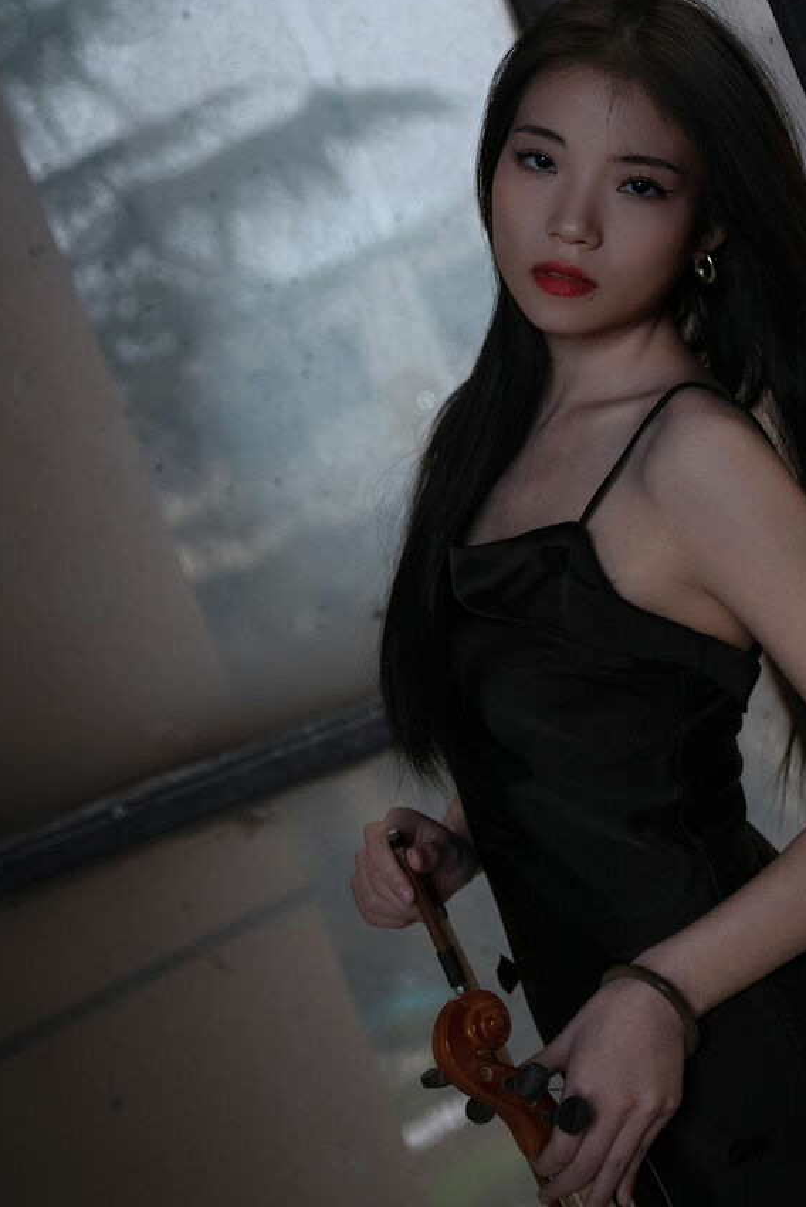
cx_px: 555
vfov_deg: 27.2
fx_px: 2483
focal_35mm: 74
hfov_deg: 18.4
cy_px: 429
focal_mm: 40
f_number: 2.5
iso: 320
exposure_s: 1/160
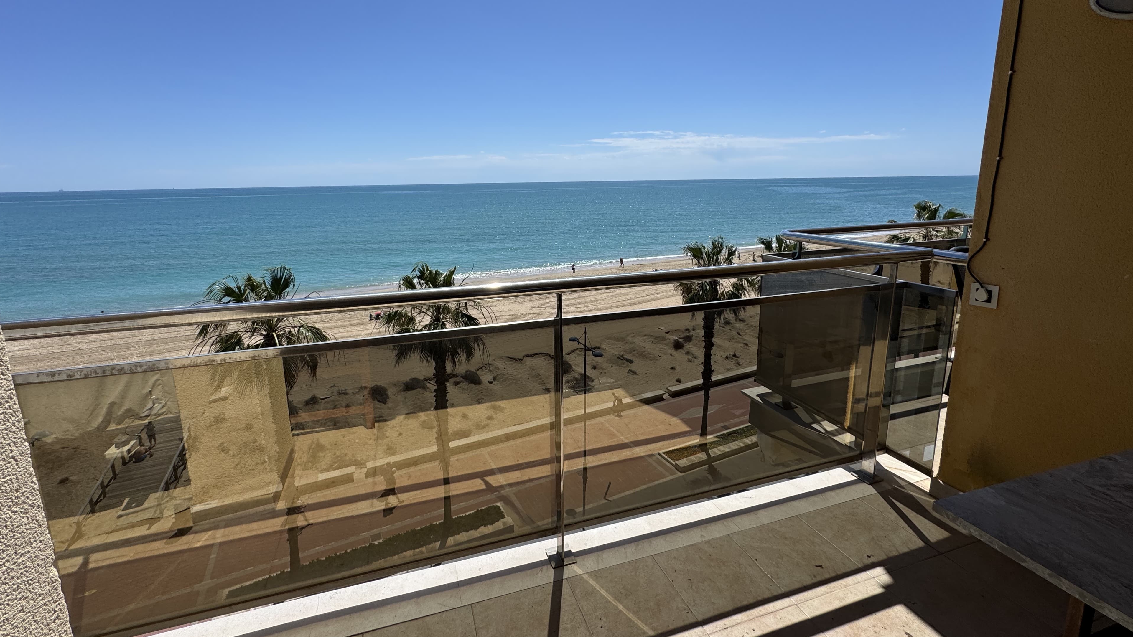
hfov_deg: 99.3
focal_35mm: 16
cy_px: 266
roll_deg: +1.6
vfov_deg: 66.6
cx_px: 543
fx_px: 481
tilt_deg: -9.6
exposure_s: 1/2985
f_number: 2.2
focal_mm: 2.22
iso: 40
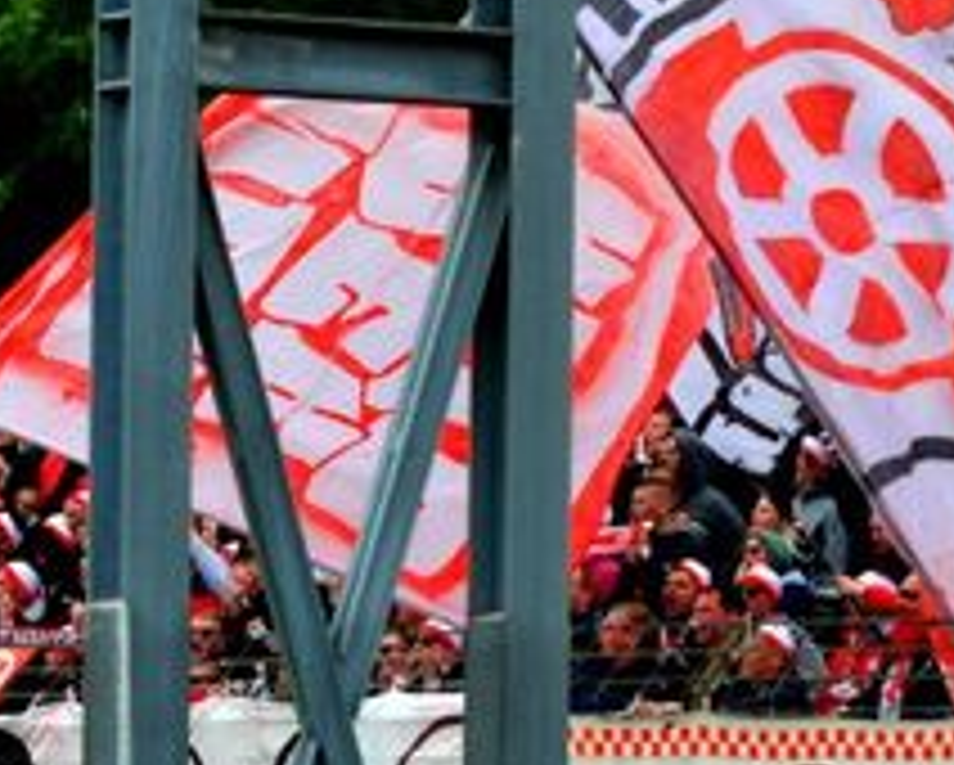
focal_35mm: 265
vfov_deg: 5.8
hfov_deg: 7.3
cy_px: 135
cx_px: 981
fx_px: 7489
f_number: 5.6
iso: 400
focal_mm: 70
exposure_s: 1/1600
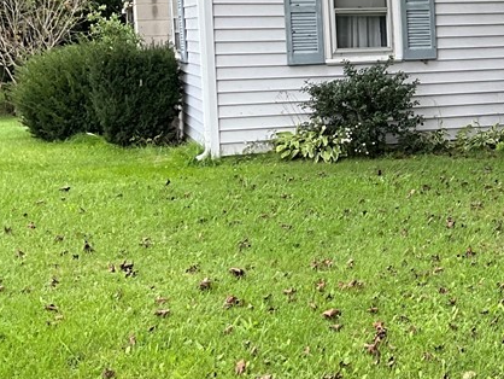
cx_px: 551
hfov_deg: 25.4
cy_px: 74
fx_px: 1034
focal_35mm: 71
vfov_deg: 20.5
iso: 20
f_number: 1.8
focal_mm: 3
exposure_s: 1/186
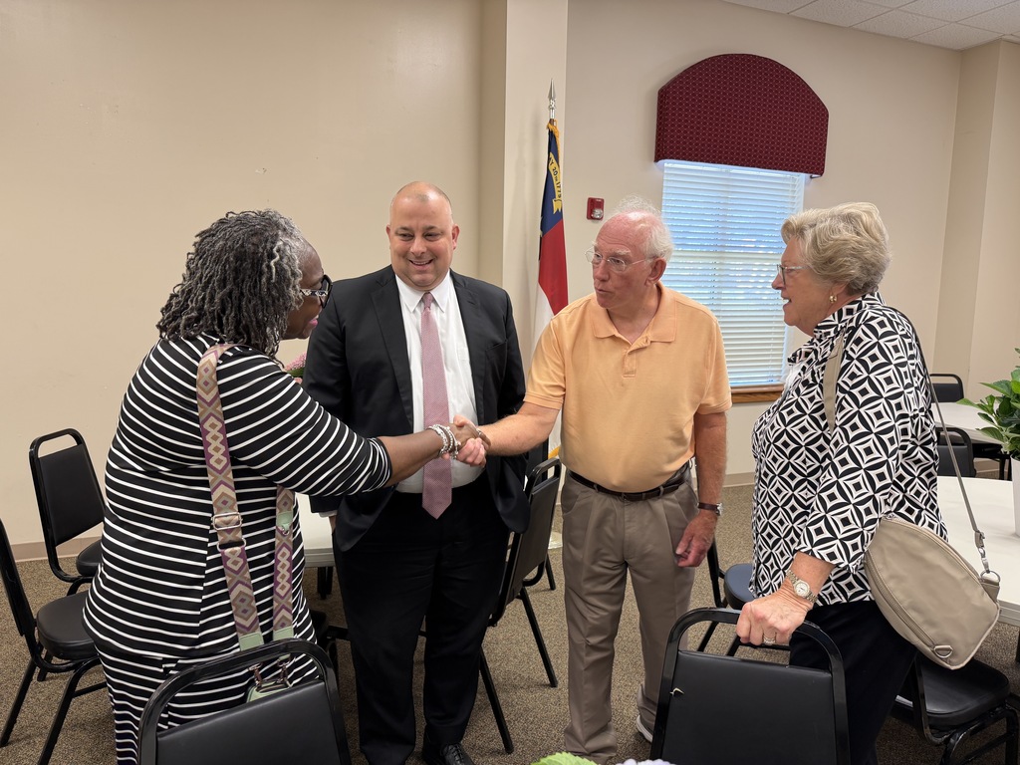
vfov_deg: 56.8
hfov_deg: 71.6
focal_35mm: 24
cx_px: 510
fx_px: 707
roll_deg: -0.7
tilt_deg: -6.9
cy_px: 382
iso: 125
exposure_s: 1/60
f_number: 1.78
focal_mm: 6.76
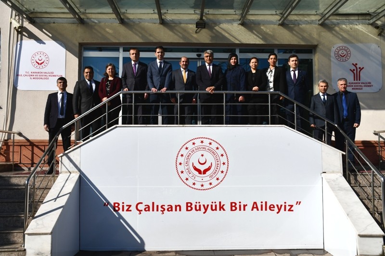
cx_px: 192
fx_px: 385
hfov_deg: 53.1
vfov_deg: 36.9
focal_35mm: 36
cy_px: 128
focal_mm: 24
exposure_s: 1/250
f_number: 16
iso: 100
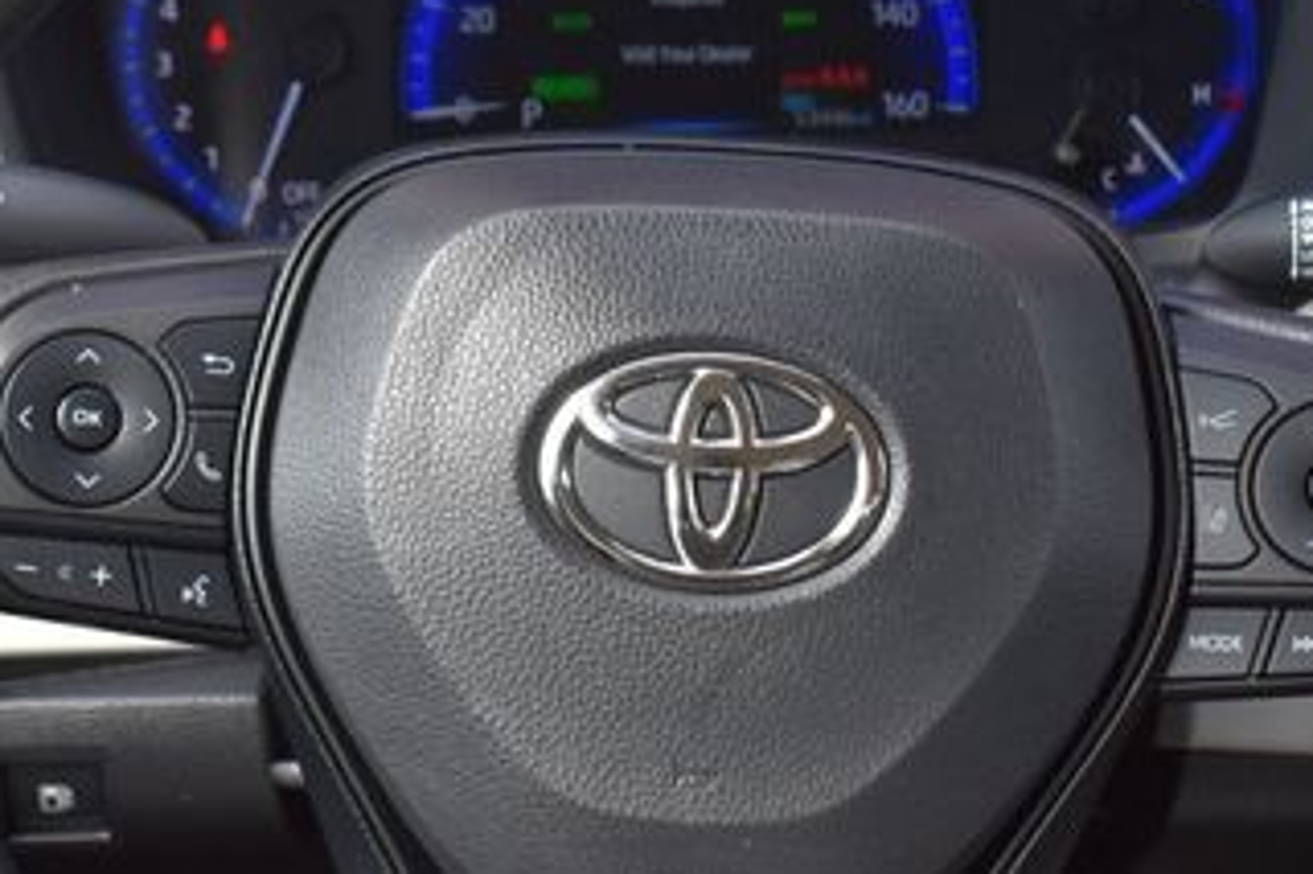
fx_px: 4156
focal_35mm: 114
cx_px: 718
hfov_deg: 18.0
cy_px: 328
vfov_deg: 12.0
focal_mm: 38
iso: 400
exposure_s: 1/100
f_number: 9
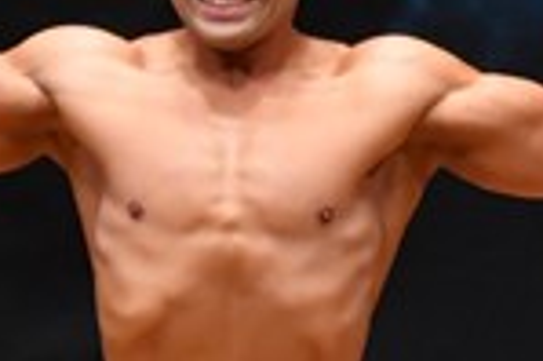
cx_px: 71
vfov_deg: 1.0
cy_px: 580
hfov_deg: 1.5
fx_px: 21123
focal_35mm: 1402
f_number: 5.6
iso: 5000
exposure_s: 1/400
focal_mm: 180
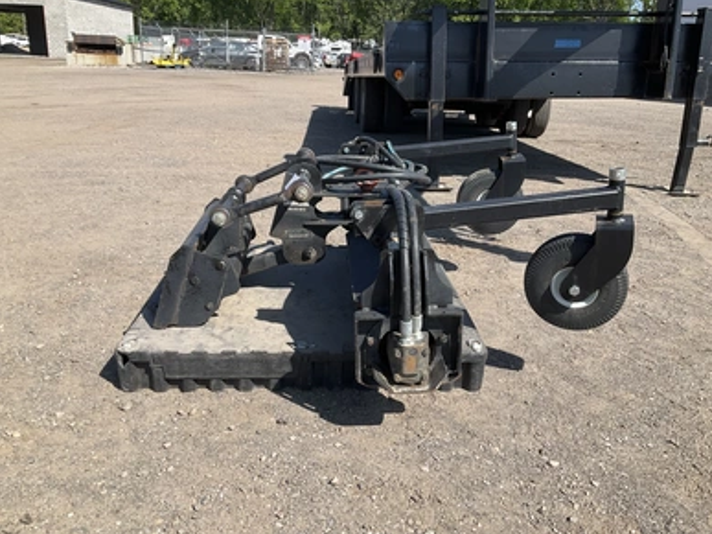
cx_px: 366
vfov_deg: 46.8
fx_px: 617
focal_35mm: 30
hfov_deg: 60.0
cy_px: 271
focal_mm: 3
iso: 25
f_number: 1.8
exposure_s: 1/1342
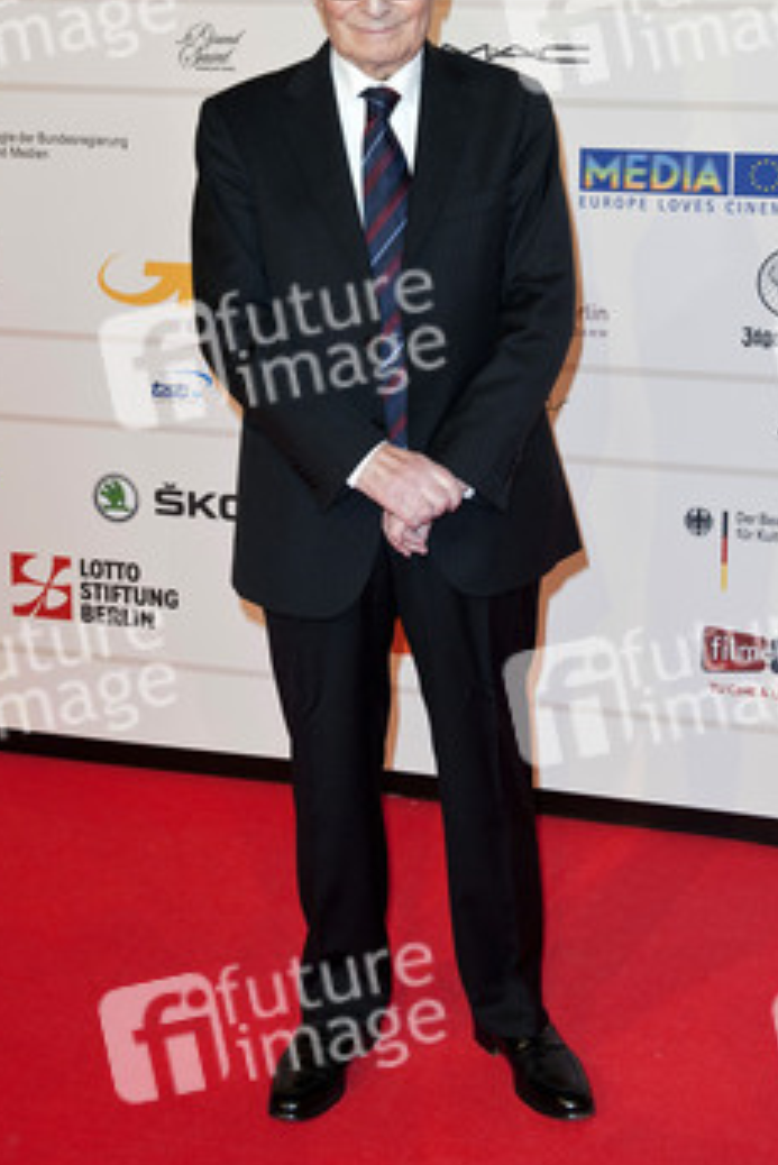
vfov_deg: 38.1
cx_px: 372
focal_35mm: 52
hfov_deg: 26.0
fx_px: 1684
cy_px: 519
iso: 800
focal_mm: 45
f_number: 5.6
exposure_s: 1/250
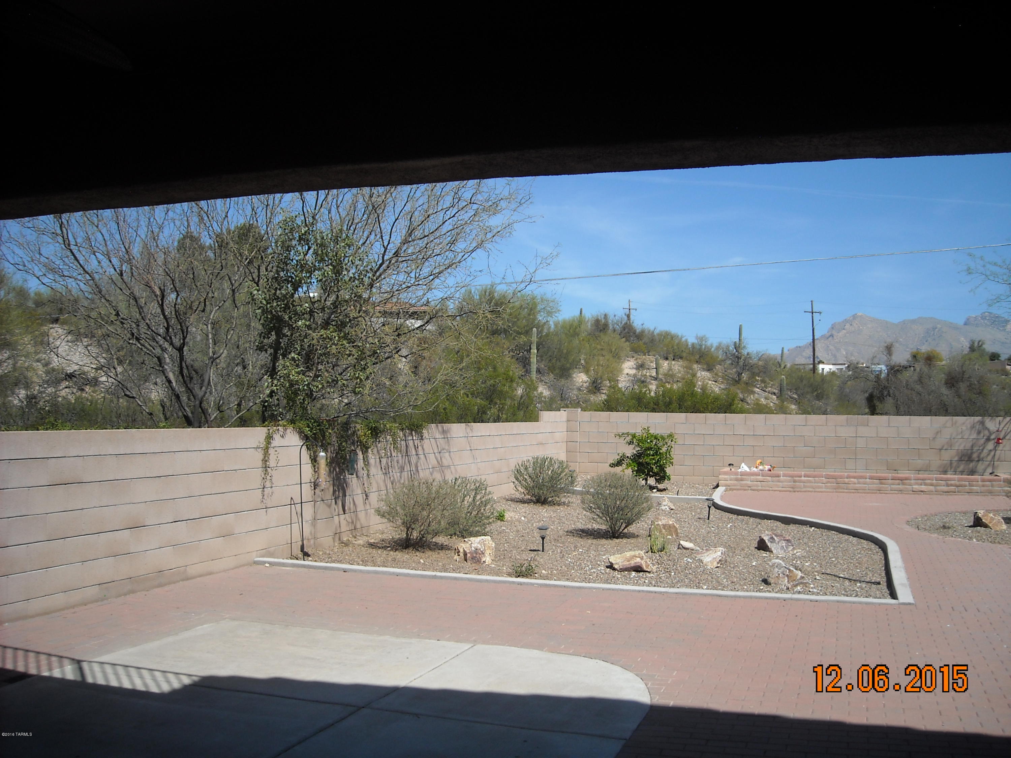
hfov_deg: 52.6
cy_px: 379
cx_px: 506
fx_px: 1022
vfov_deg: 40.7
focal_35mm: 35
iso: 64
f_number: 5.6
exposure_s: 1/337
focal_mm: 5.7
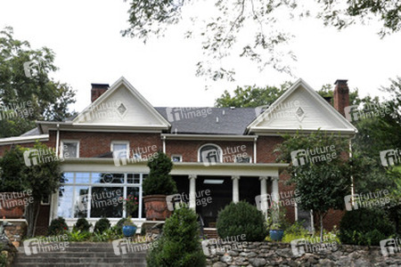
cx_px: 200
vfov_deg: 21.6
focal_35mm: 63
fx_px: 702
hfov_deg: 31.9
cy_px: 134
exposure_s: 1/200
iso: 1000
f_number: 16
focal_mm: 42
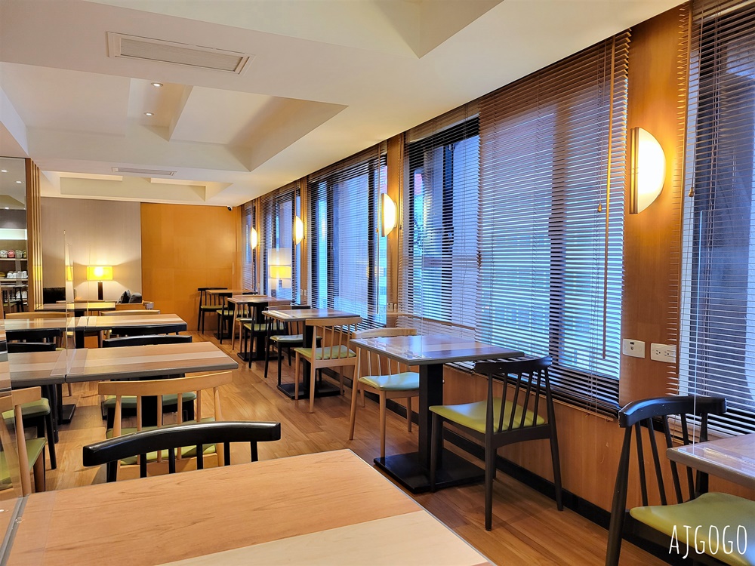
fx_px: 567
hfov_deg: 67.3
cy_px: 283
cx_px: 378
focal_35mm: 26
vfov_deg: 53.1
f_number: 1.8
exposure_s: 1/40
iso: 250
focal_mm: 5.4
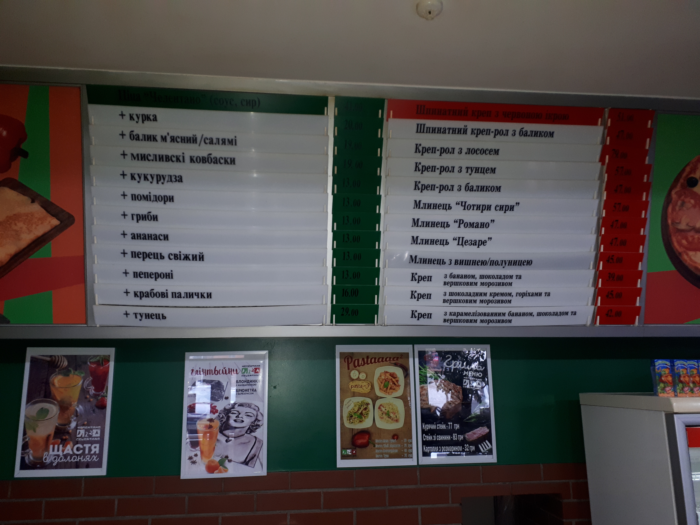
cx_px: 350
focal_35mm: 27
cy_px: 262
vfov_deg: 51.4
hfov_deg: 65.3
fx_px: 546
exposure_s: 1/33
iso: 160
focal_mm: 3.6
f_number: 1.9
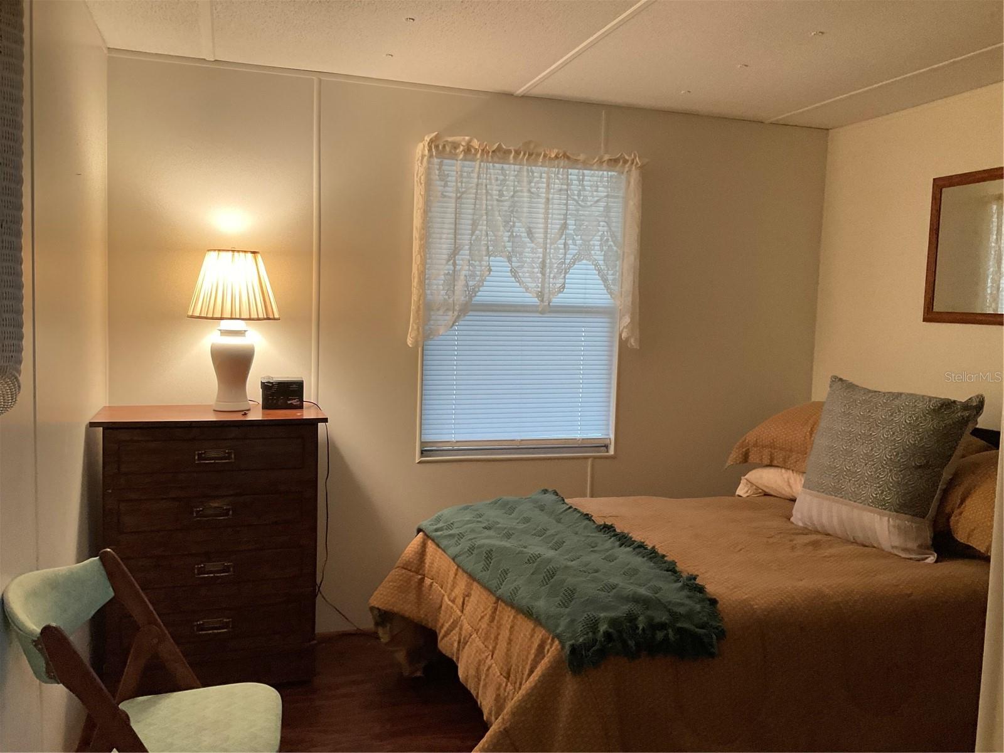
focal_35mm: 29
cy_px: 376
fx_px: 841
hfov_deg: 61.7
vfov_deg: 48.2
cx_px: 502
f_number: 1.8
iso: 160
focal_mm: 3
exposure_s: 1/60
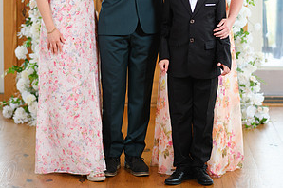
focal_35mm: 127
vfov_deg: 10.7
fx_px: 997
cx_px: 142
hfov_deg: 16.2
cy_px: 4
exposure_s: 1/250
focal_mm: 56
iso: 250
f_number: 1.6
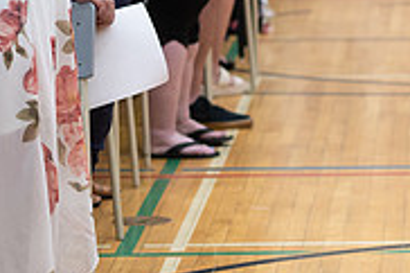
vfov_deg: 4.9
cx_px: 631
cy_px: -36
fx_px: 3175
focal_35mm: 279
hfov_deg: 7.3
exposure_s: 1/200
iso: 1000
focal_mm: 85
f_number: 2.8
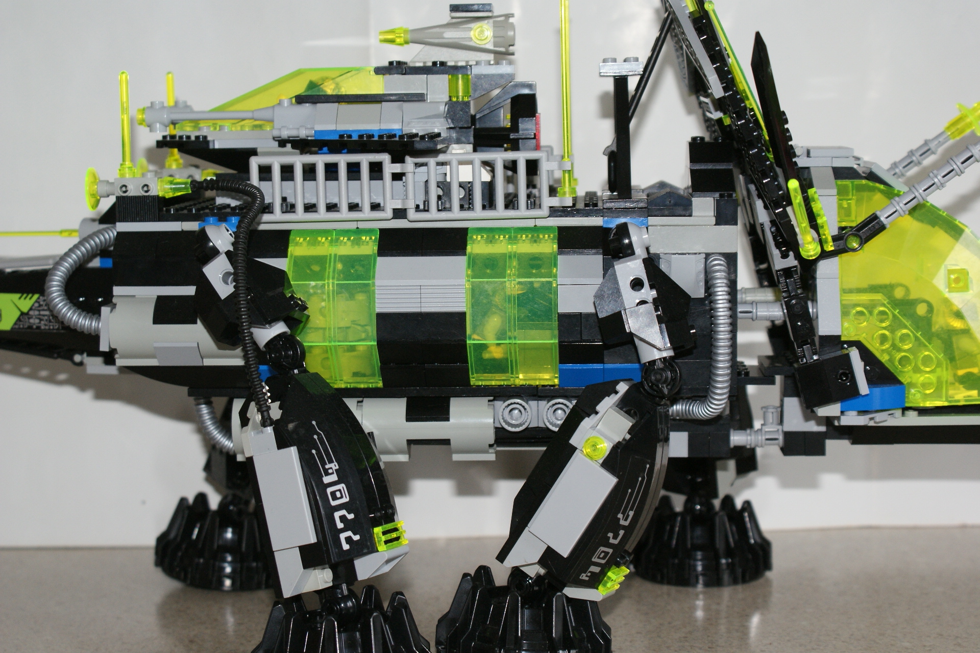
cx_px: 490
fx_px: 1837
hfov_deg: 29.9
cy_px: 326
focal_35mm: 68
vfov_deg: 20.2
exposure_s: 1/60
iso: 400
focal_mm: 45
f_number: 5.6
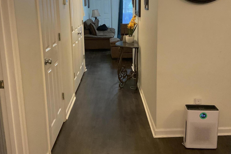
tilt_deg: -13.3
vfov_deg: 32.5
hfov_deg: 47.4
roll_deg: +1.8
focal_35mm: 41
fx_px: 263
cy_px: 60
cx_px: 113
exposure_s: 1/60
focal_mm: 3
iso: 250
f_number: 1.8
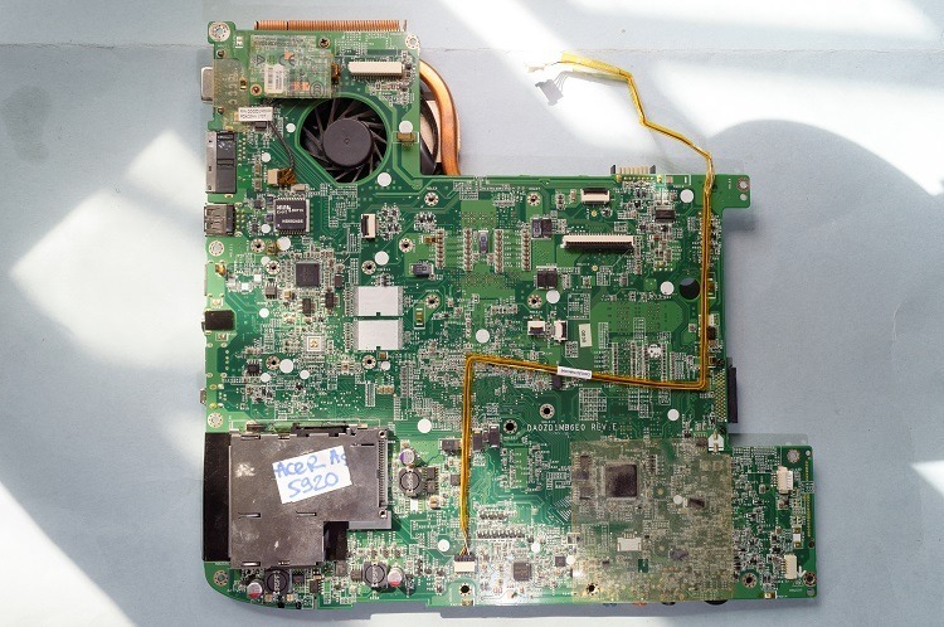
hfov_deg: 62.0
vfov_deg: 43.5
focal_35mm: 30
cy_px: 314
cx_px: 472
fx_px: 786
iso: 100
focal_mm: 20
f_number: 8
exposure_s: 1/15
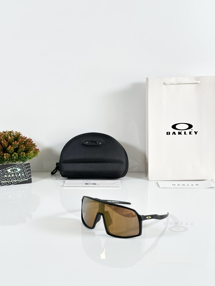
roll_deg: -0.9
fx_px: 398
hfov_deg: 30.3
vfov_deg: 39.7
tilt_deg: -11.1
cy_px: 143
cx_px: 108
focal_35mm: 48
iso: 64
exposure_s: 1/121
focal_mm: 6.86
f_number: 1.78
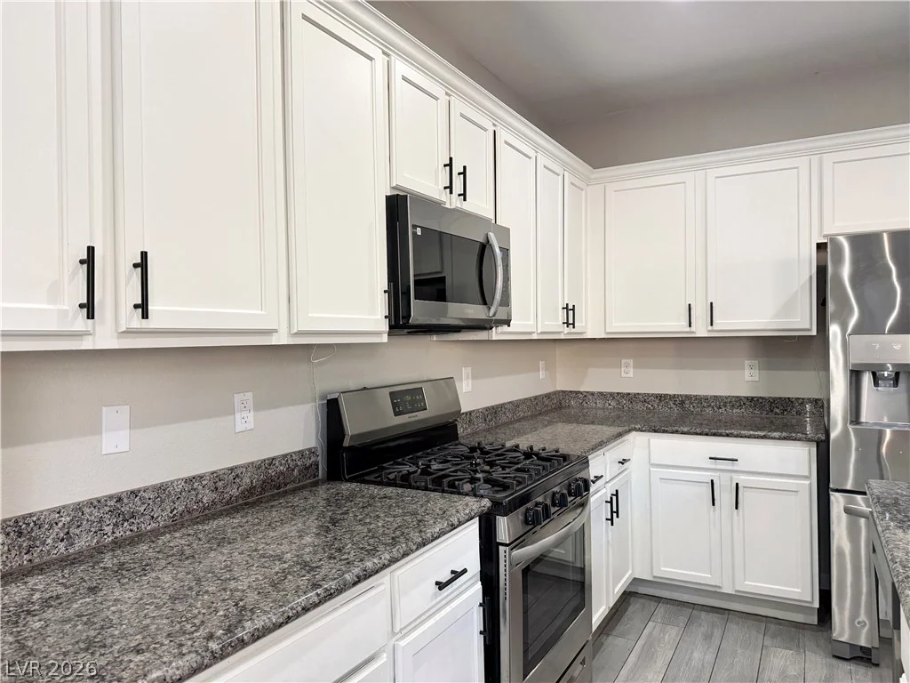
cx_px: 455
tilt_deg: -0.1
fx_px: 631
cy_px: 342
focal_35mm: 24
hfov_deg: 71.6
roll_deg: +1.3
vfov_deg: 56.8
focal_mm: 6.76
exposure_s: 1/120
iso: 200
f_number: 1.78
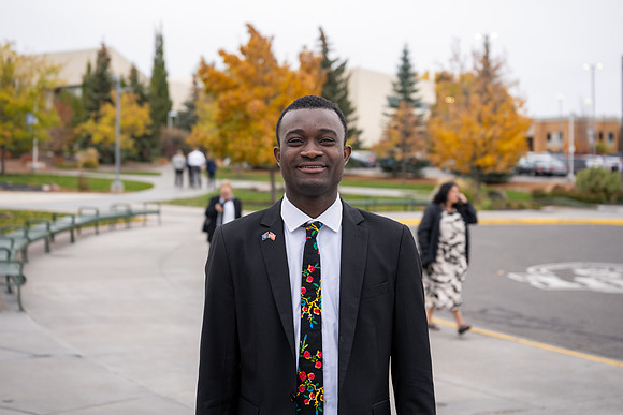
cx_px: 311
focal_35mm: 57
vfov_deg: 23.8
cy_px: 163
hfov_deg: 35.1
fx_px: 986
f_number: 3.2
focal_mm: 47
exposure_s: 1/320
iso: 160
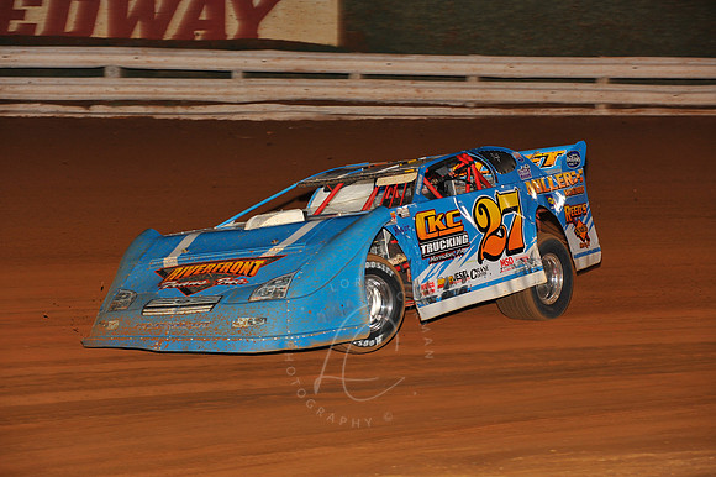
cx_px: 358
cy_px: 238
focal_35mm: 120
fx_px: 2385
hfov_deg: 17.1
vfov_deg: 11.4
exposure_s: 1/250
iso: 500
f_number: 5.6
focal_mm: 120
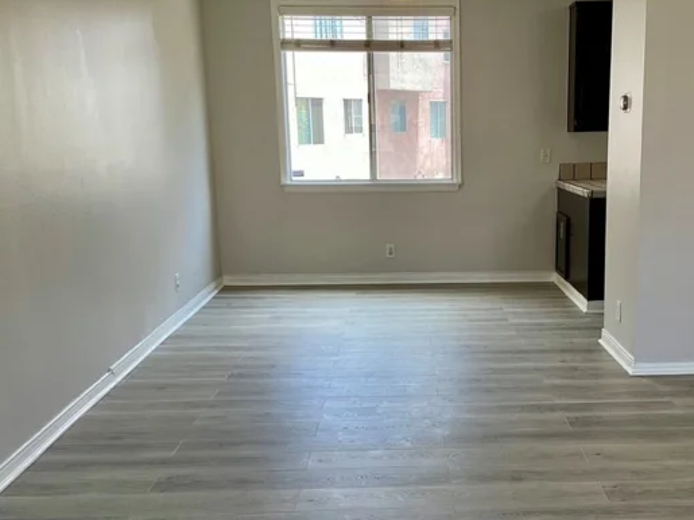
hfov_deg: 41.7
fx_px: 902
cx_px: 447
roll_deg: -0.4
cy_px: 318
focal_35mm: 45
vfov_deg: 32.1
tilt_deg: -12.3
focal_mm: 3.3
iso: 40
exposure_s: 1/120
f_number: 2.4
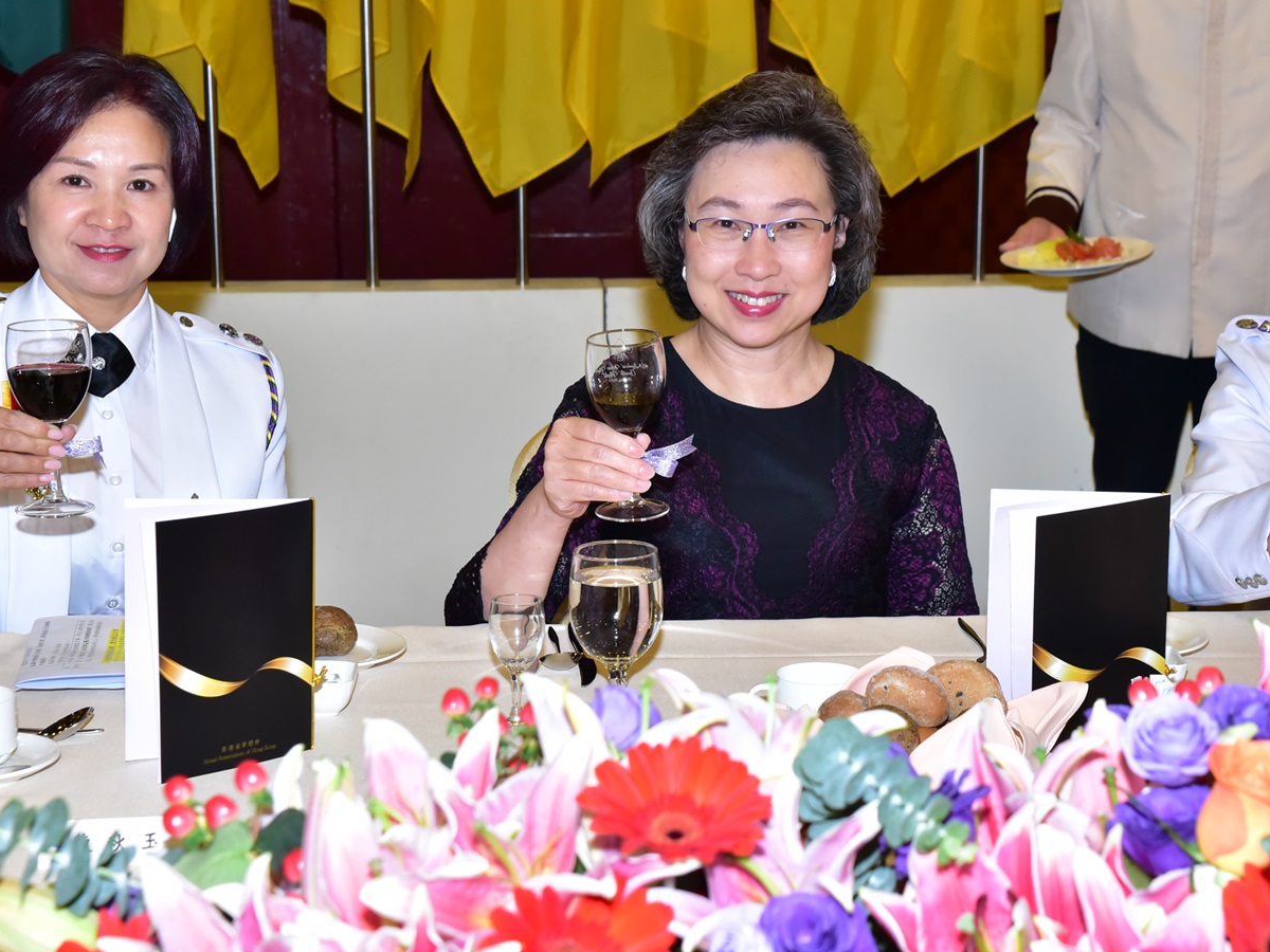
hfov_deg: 24.1
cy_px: 463
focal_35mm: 81
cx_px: 721
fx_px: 2972
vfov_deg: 18.2
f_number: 8
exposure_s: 1/100
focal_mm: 56
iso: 2500
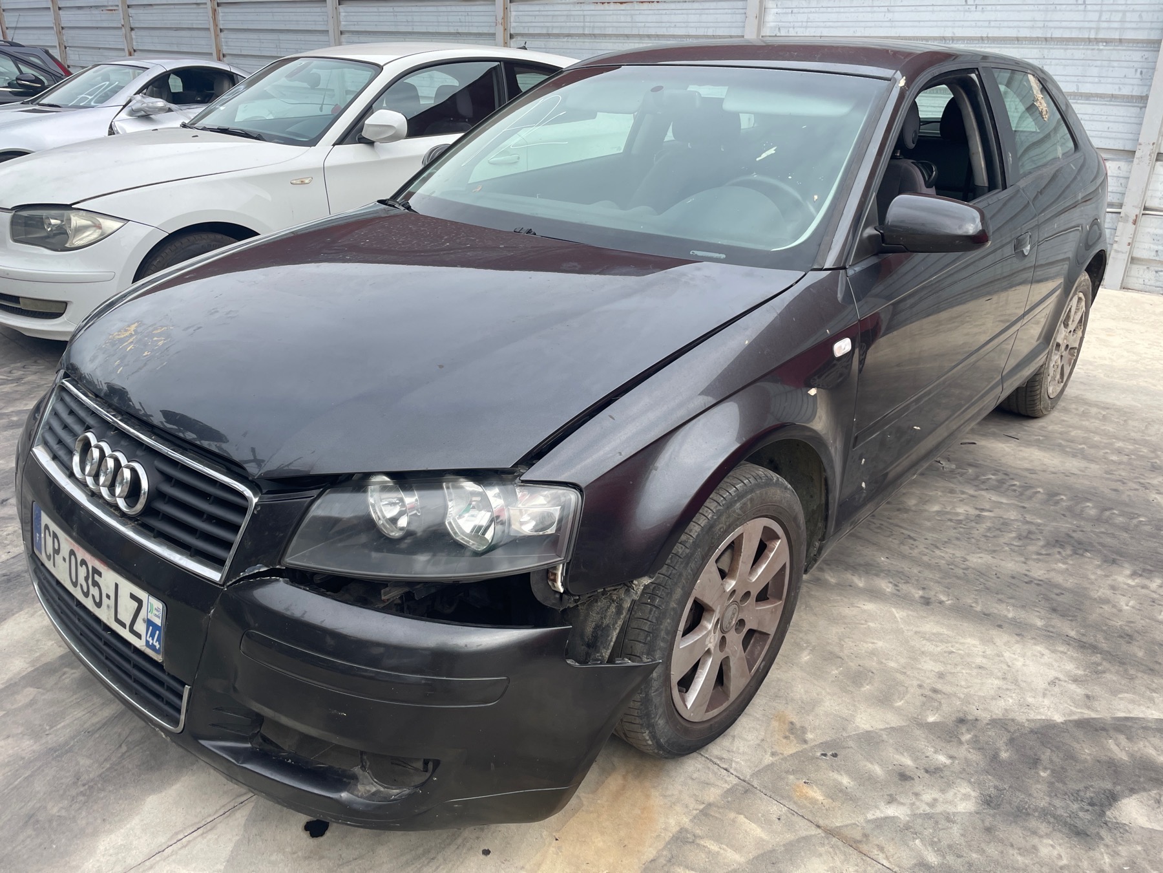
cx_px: 582
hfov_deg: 67.3
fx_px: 874
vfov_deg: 53.1
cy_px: 436
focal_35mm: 26
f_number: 1.6
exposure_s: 1/1453
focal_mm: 4.2
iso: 32
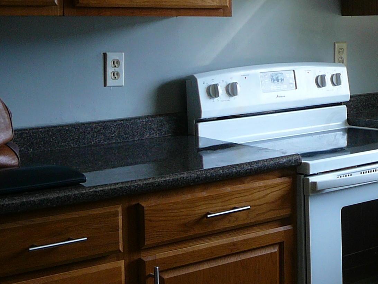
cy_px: 127
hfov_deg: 22.6
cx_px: 409
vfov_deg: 18.0
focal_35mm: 82
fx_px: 896
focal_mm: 5.2
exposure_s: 1/40
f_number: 2.8
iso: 80
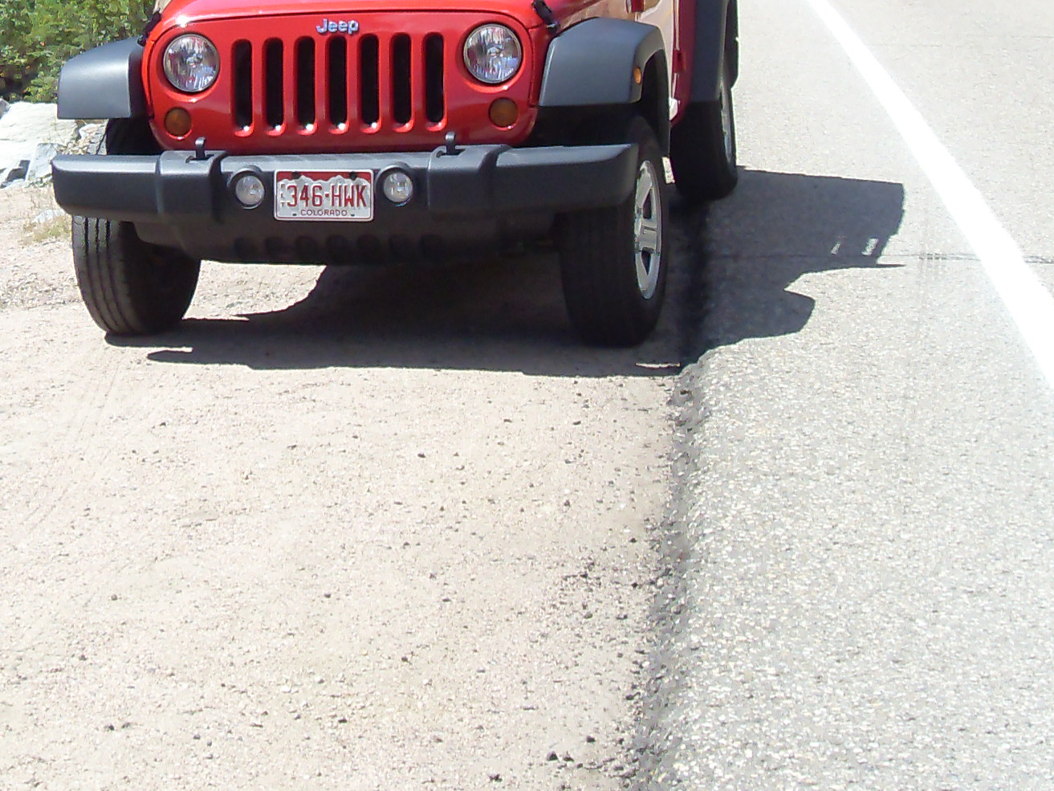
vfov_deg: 16.5
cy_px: -81
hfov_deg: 22.5
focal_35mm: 87
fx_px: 2649
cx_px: 417
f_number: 7
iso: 80
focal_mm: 6.3
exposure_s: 1/180
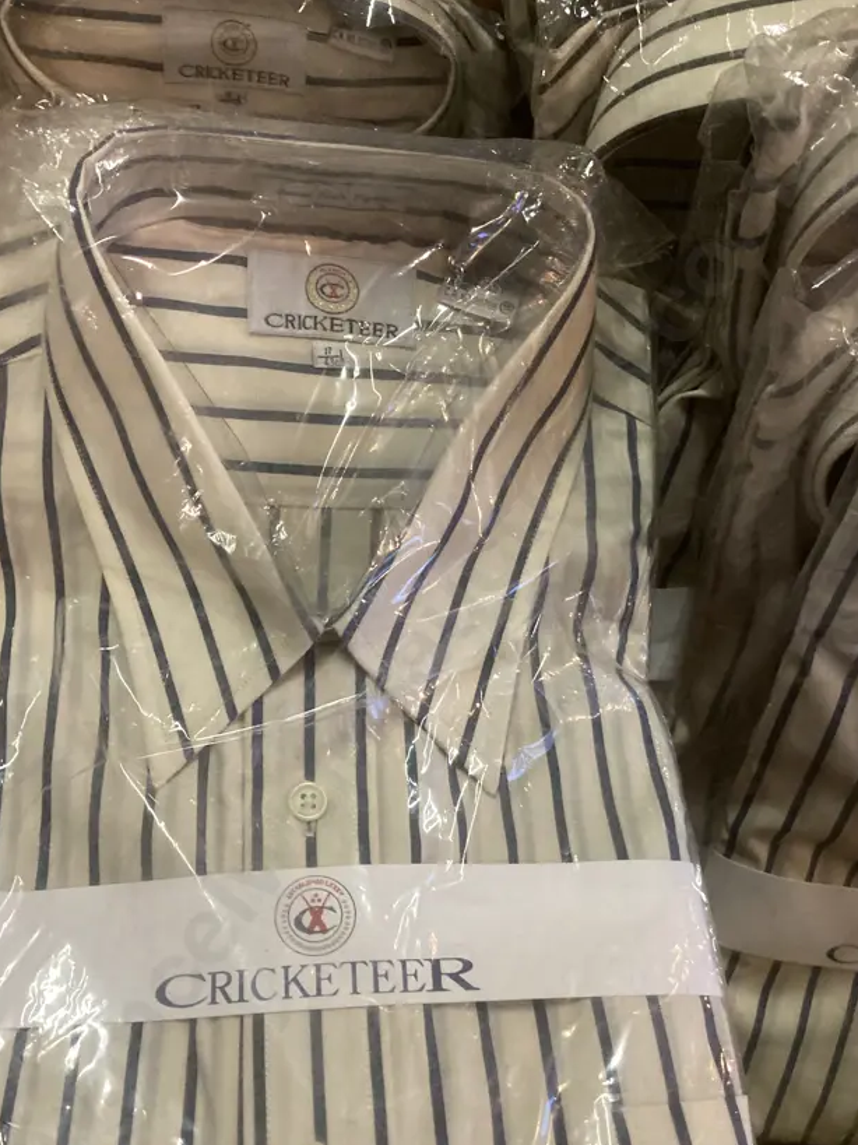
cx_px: 377
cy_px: 713
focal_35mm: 35
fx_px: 1157
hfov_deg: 40.6
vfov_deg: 52.1
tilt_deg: -71.5
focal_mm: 3.99
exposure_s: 1/33
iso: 250
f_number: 1.8
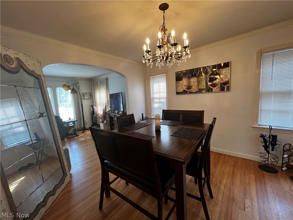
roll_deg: +3.6
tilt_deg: -6.6
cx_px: 146
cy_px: 110
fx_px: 110
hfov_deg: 106.2
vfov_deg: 89.9
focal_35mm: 13
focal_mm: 1.57
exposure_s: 1/120
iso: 160
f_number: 1.8
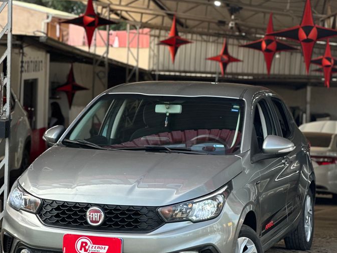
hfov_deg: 21.1
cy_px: 128
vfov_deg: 15.9
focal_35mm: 93
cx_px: 151
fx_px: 905
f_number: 2.8
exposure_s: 1/121
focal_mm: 9
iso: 32
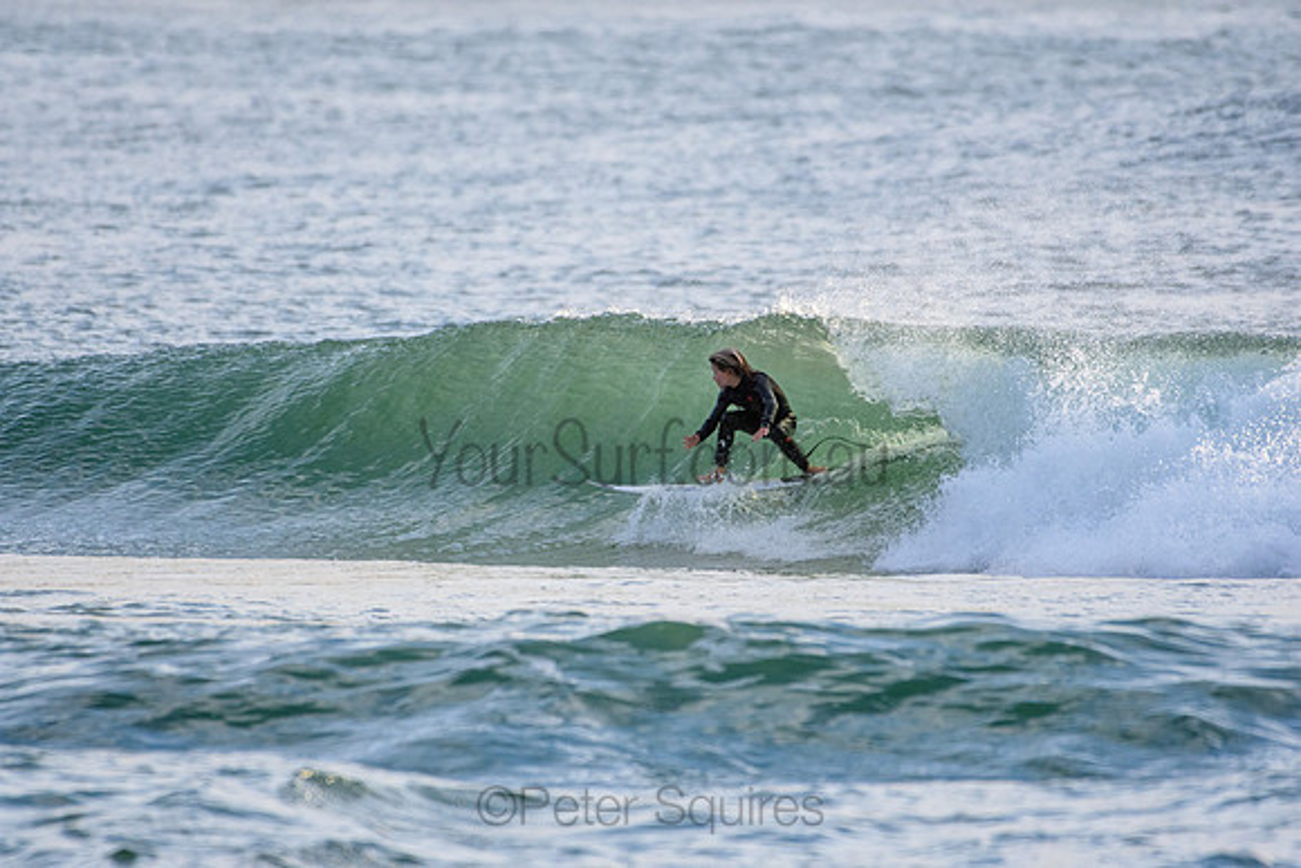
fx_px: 27109
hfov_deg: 2.7
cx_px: 650
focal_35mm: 750
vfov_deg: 1.8
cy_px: 434
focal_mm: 500
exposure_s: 1/2000
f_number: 5.6
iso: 800
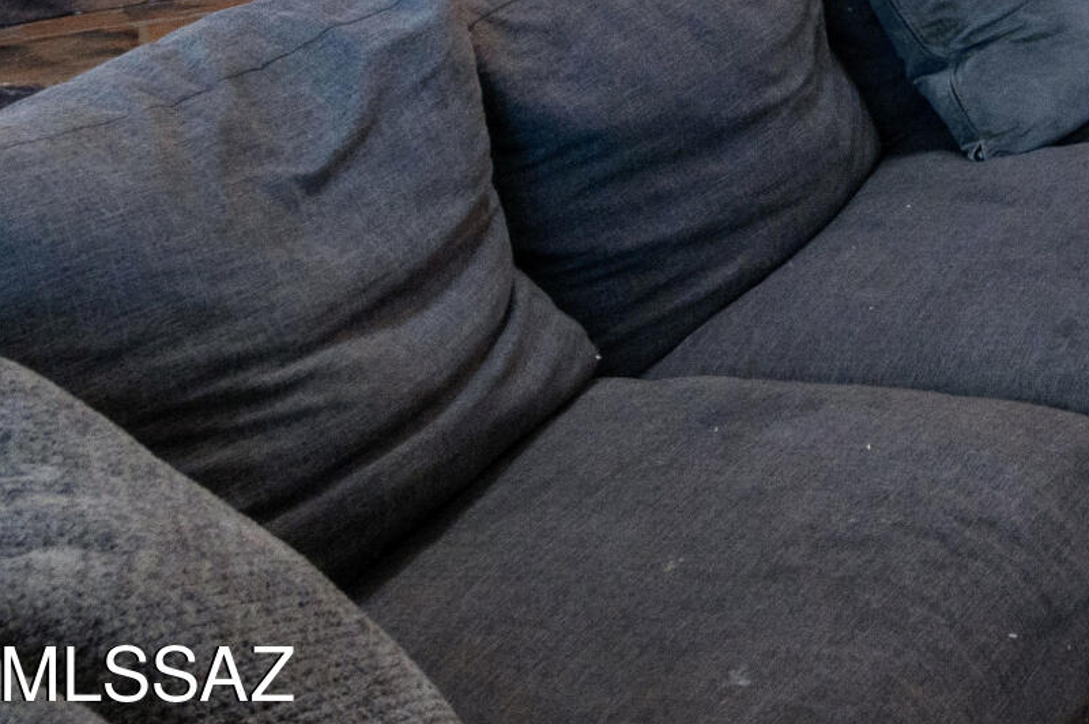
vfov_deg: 18.1
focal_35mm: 60
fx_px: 1813
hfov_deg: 23.5
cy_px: -561
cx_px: 1790
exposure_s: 1/40
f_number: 16
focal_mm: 16
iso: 800
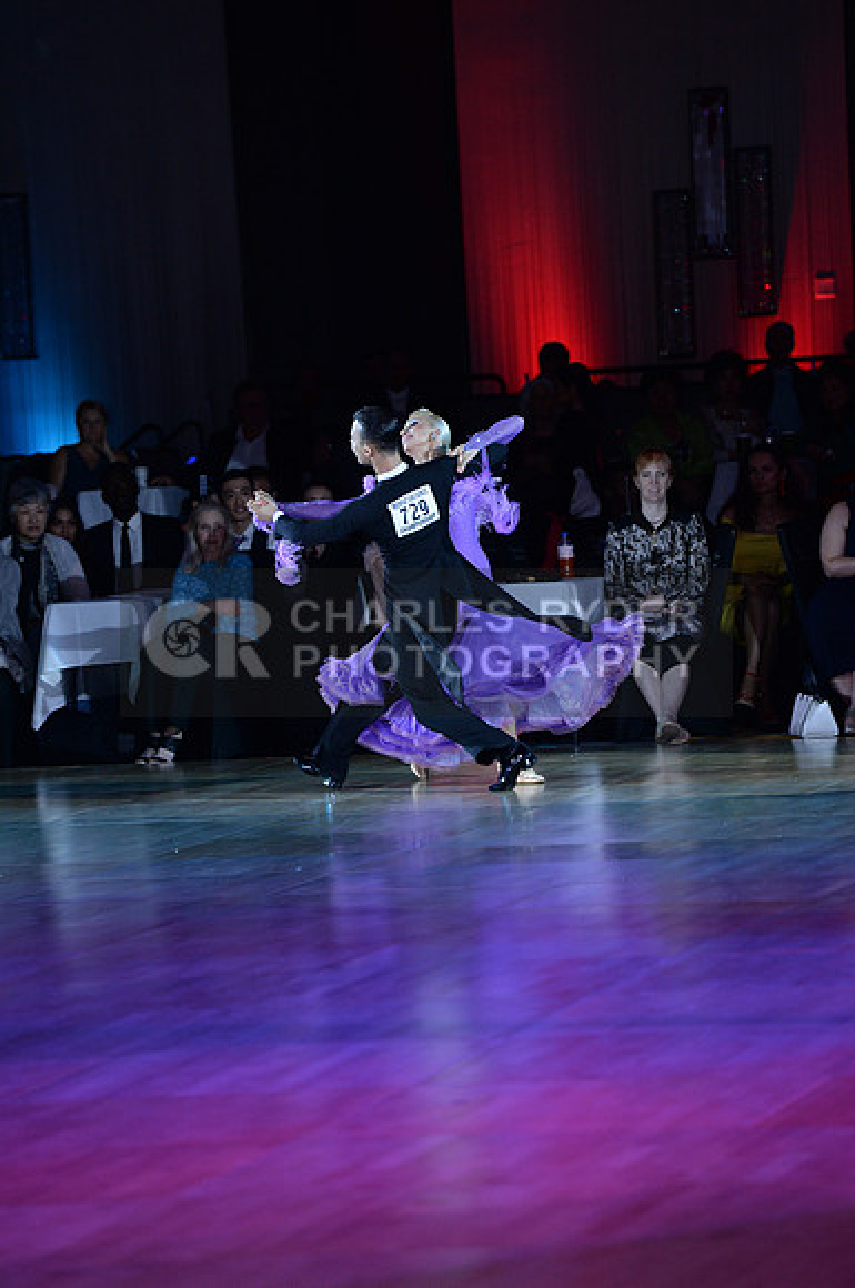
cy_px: 644
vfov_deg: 10.3
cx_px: 428
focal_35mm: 200
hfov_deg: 6.8
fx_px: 7146
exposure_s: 1/250
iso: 2000
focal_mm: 200
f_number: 4.5
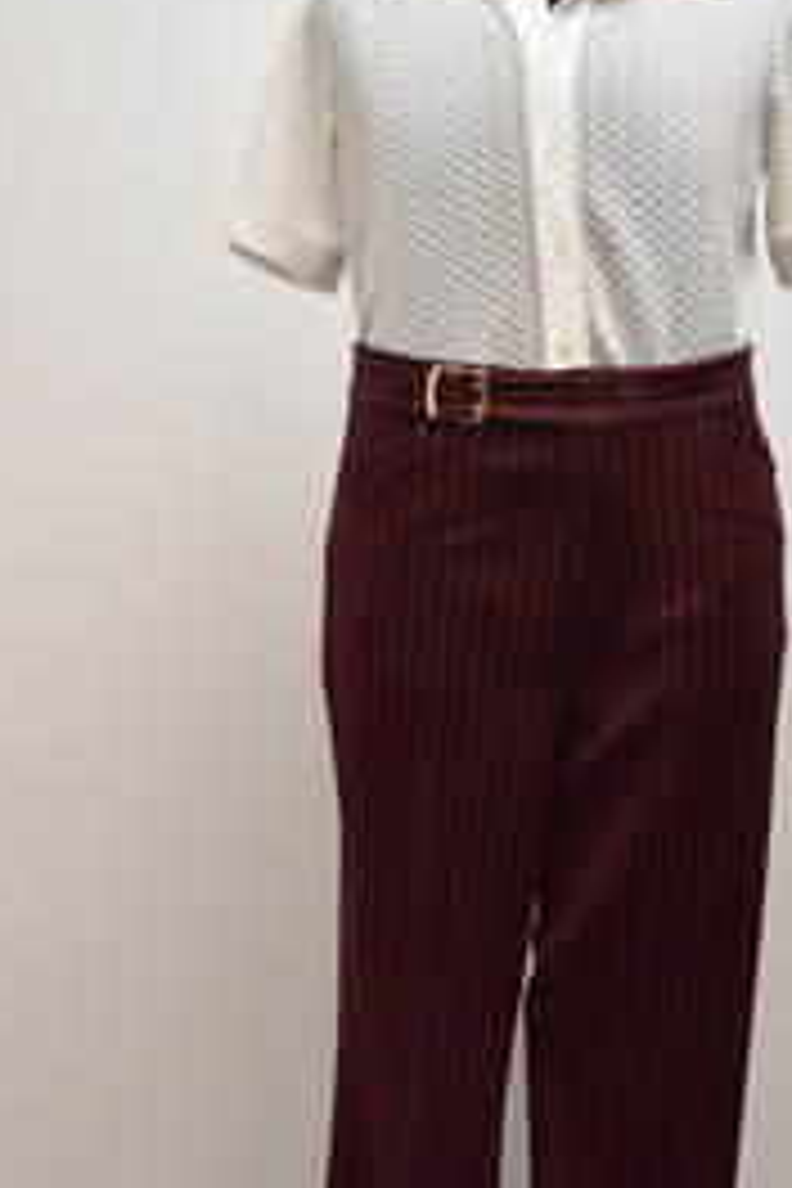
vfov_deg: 42.6
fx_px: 1518
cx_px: 580
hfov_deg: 28.9
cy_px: 693
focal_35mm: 46
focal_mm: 18
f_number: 4.5
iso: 1000
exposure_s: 1/100
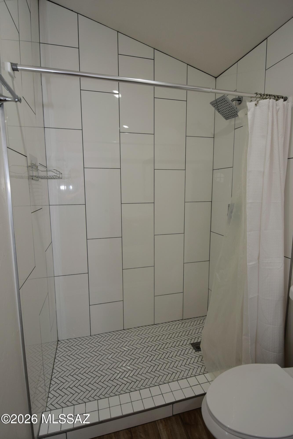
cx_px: 146
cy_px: 220
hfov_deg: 67.4
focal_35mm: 18
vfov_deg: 90.0
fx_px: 220
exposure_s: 1/60
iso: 450
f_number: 5.6
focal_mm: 12
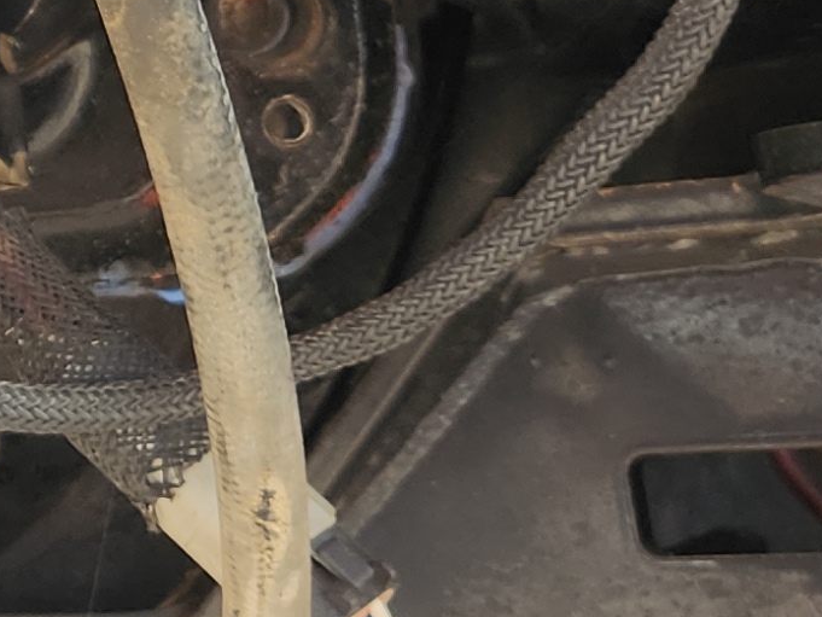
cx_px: -1173
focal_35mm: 135
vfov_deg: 10.8
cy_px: -170
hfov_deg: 11.8
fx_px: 3206
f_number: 1.8
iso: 32
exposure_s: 1/180
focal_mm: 5.4
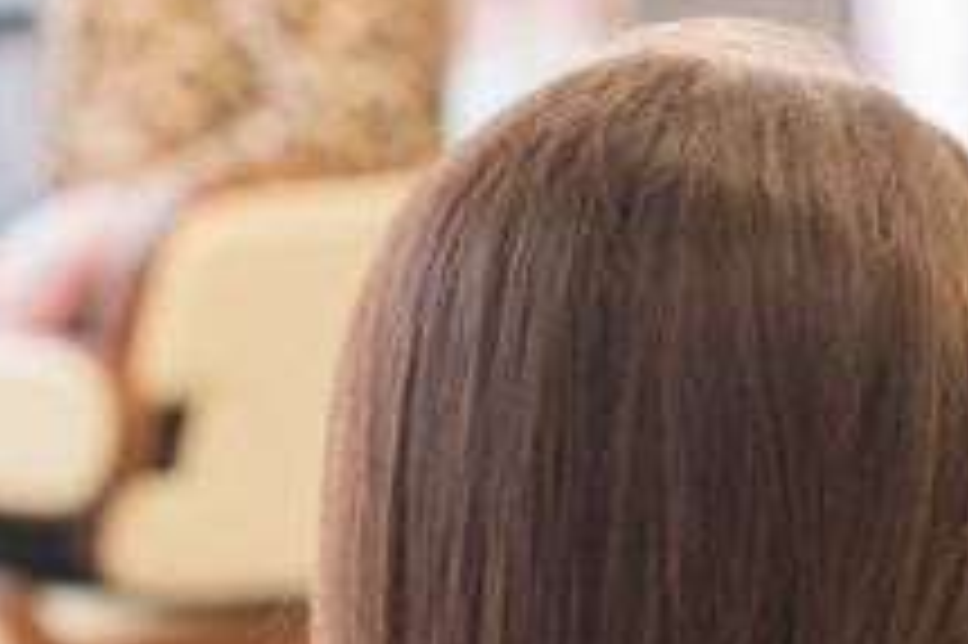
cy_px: 896
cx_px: 1418
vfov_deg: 5.1
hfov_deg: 7.5
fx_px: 7254
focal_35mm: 270
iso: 400
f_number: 2.2
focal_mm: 50
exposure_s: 1/160
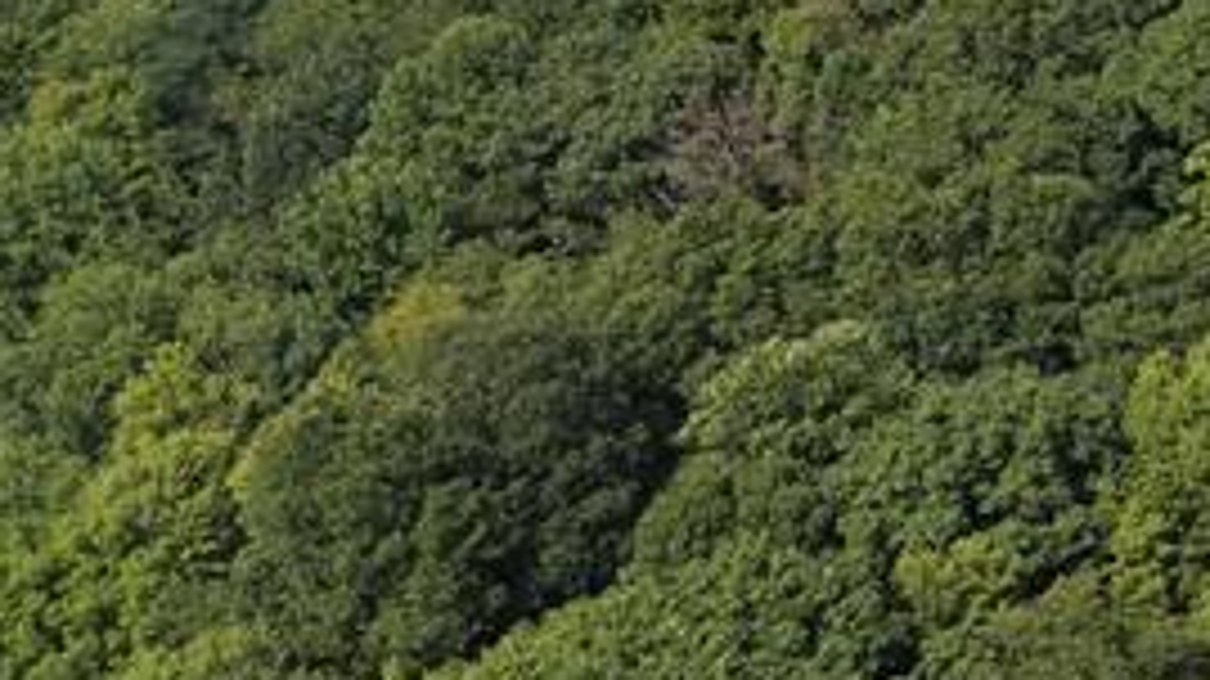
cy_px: -396
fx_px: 4490
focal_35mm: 140
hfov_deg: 11.7
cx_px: 3126
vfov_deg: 8.4
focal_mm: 8.67
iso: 200
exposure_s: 1/3200
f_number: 1.8
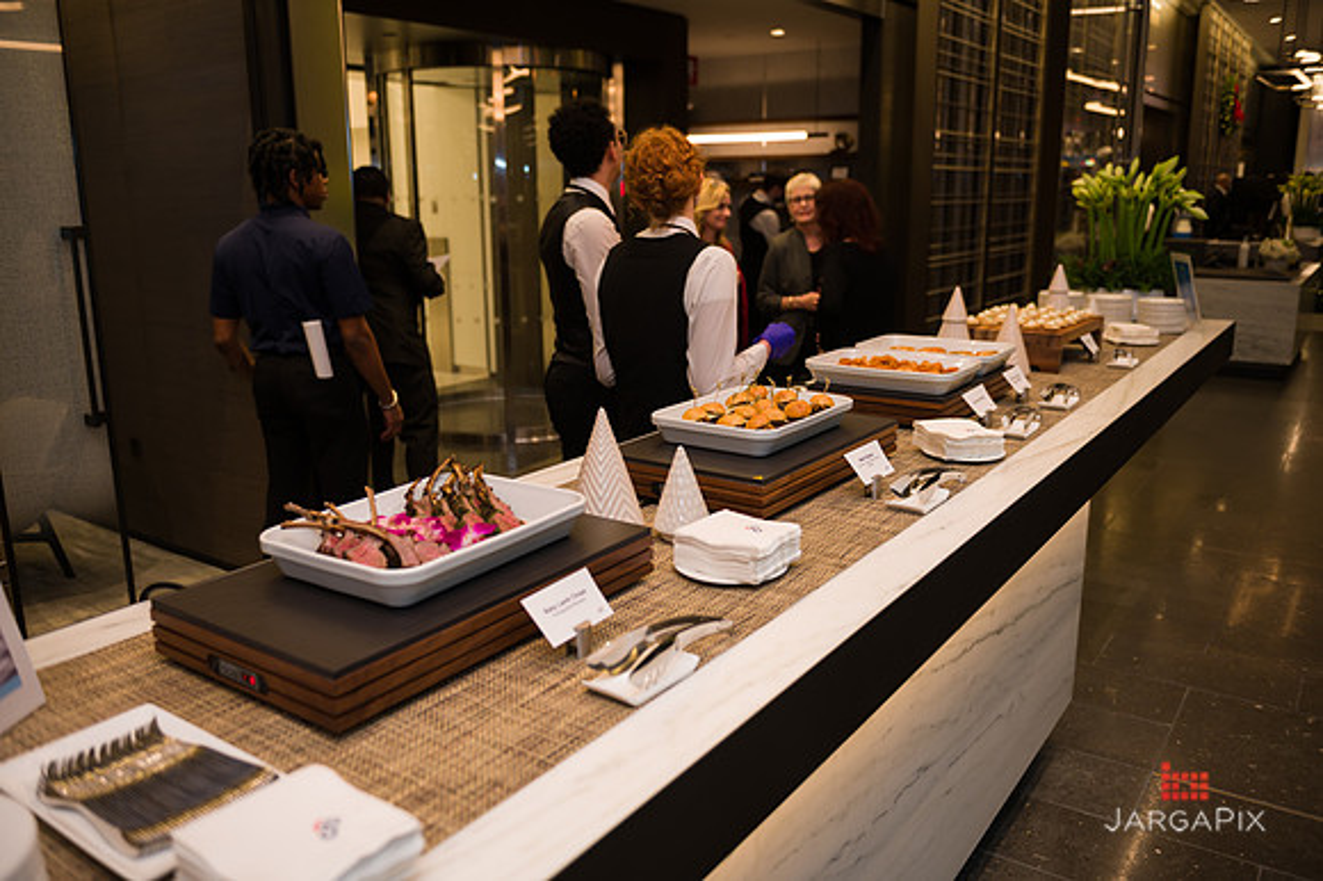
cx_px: 662
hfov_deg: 63.7
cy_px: 440
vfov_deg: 44.9
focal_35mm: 29
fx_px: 1065
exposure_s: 1/200
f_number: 3.2
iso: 400
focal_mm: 29
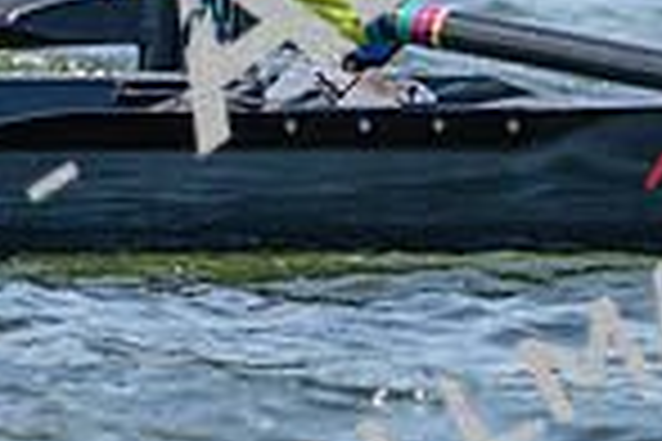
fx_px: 14489
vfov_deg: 1.7
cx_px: -212
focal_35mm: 788
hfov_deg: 2.6
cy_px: -272
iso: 400
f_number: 5.6
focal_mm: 200
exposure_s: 1/1600
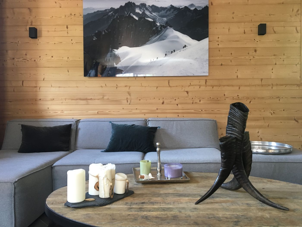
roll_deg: -0.4
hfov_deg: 61.7
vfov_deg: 48.2
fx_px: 253
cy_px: 114
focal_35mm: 29
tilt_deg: +0.6
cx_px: 151
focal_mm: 4.15
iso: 160
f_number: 2.2
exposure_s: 1/33
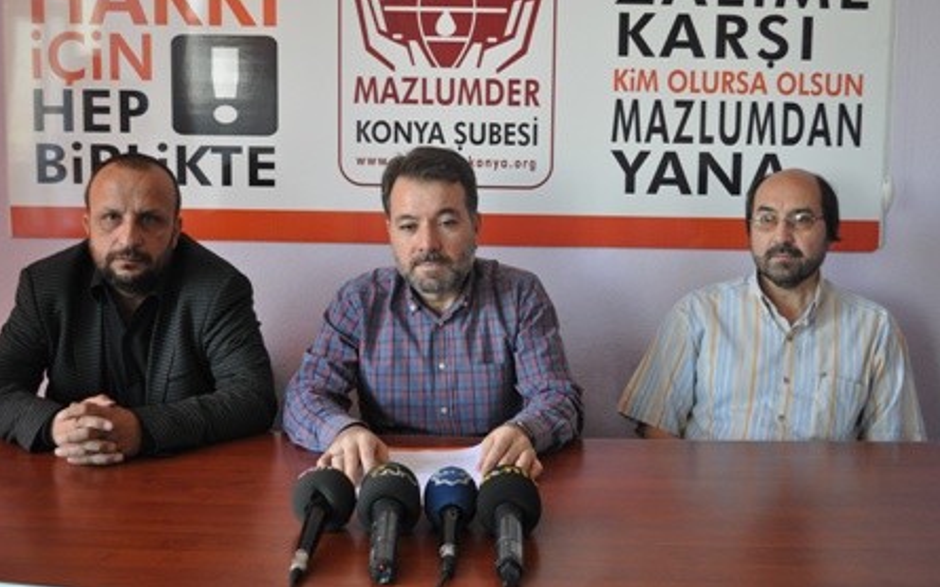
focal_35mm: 40
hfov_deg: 49.3
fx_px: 1025
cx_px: 469
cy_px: 279
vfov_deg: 32.0
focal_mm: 26
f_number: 4.2
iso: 800
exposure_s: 1/50
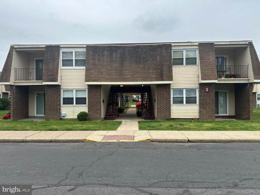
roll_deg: +0.0
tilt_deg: +0.2
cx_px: 130
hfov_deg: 71.6
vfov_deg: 56.8
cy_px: 98
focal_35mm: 24
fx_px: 180
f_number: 1.78
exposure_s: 1/816
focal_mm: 6.86
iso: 80
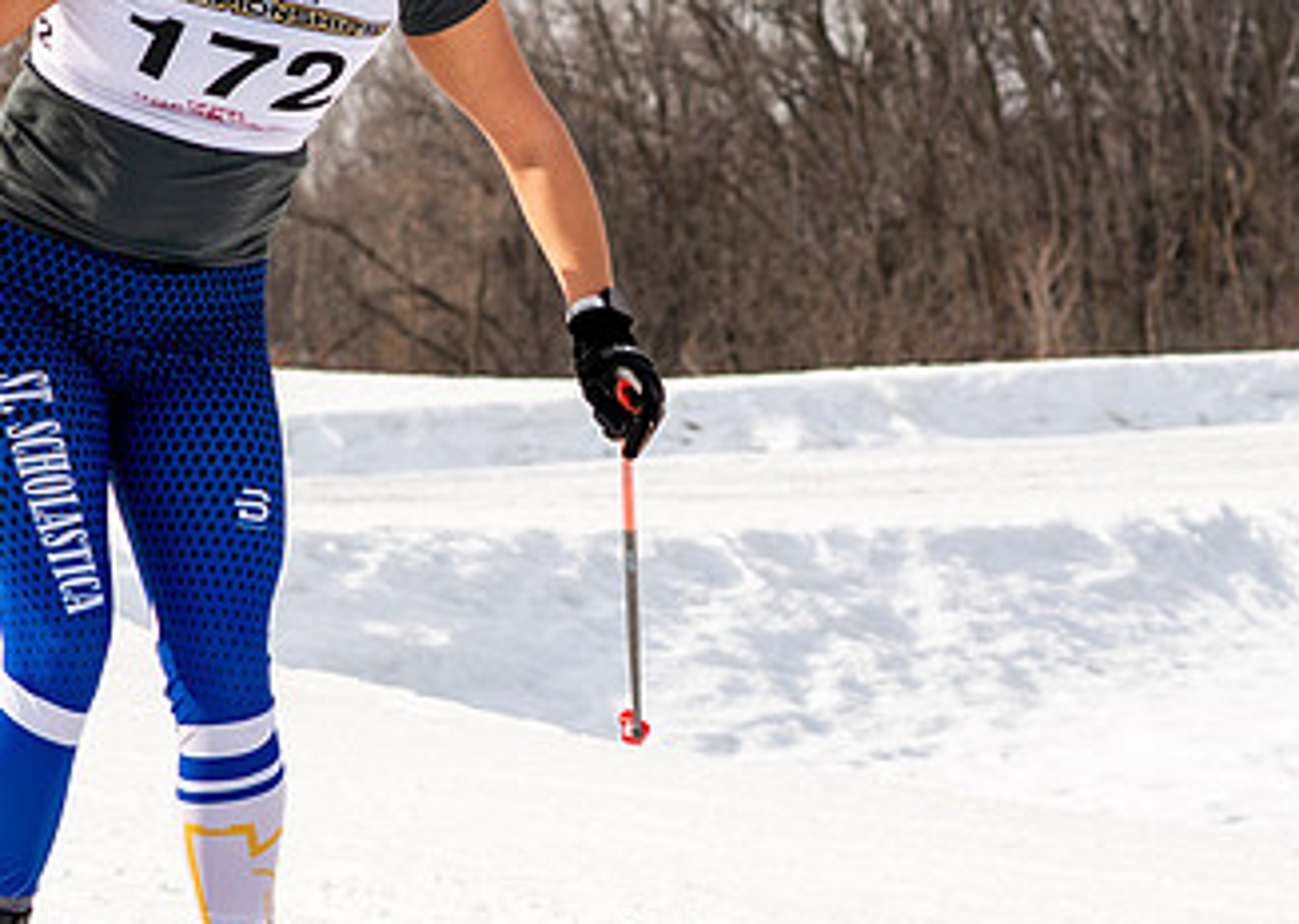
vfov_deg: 6.0
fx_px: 8770
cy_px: 366
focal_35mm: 238
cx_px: 439
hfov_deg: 8.5
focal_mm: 85
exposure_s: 1/2000
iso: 400
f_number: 5.6
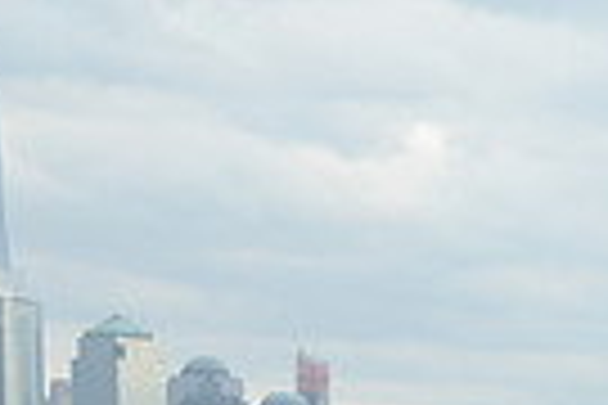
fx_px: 3259
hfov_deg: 10.2
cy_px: 758
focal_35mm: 193
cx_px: 1018
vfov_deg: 6.9
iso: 250
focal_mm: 45
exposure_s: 1/250
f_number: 7.1
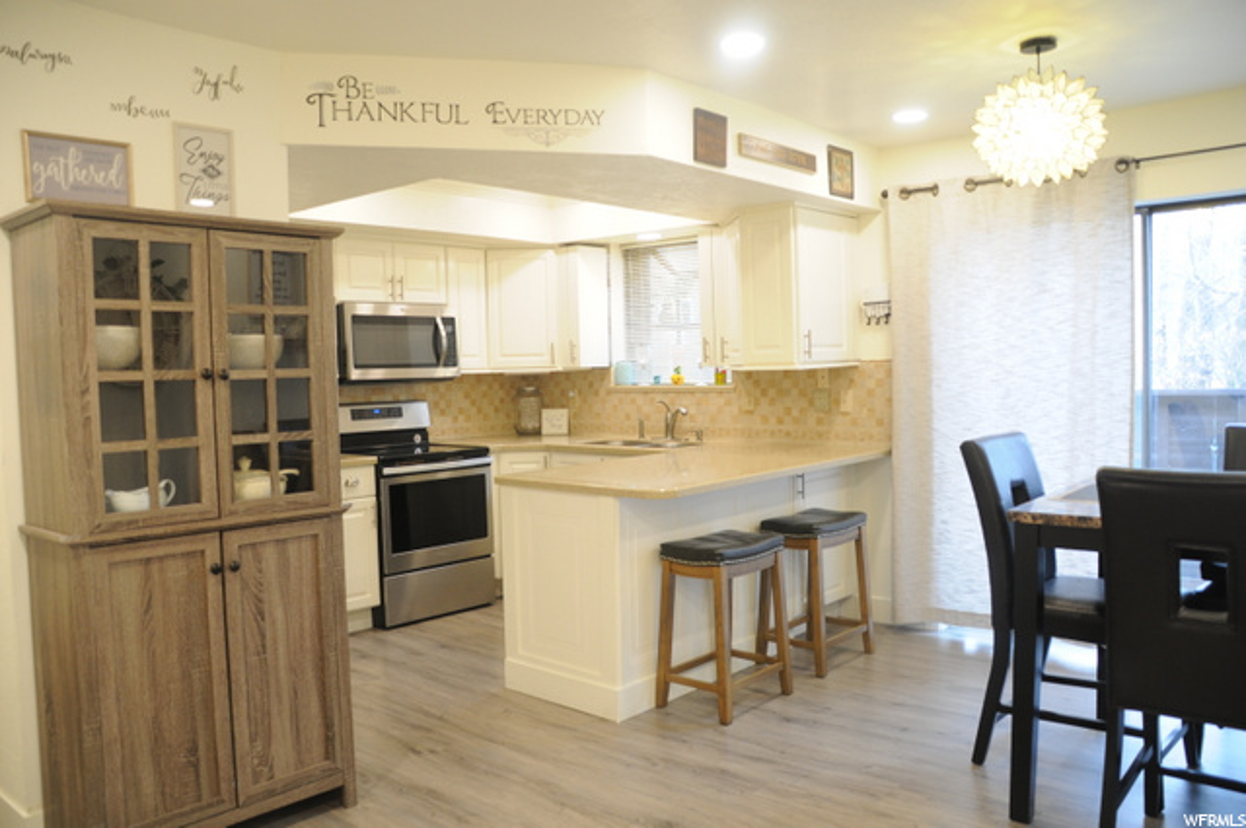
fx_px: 933
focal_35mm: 27
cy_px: 414
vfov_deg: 47.8
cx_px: 623
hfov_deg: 67.4
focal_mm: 18
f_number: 3.5
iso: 500
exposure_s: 1/15
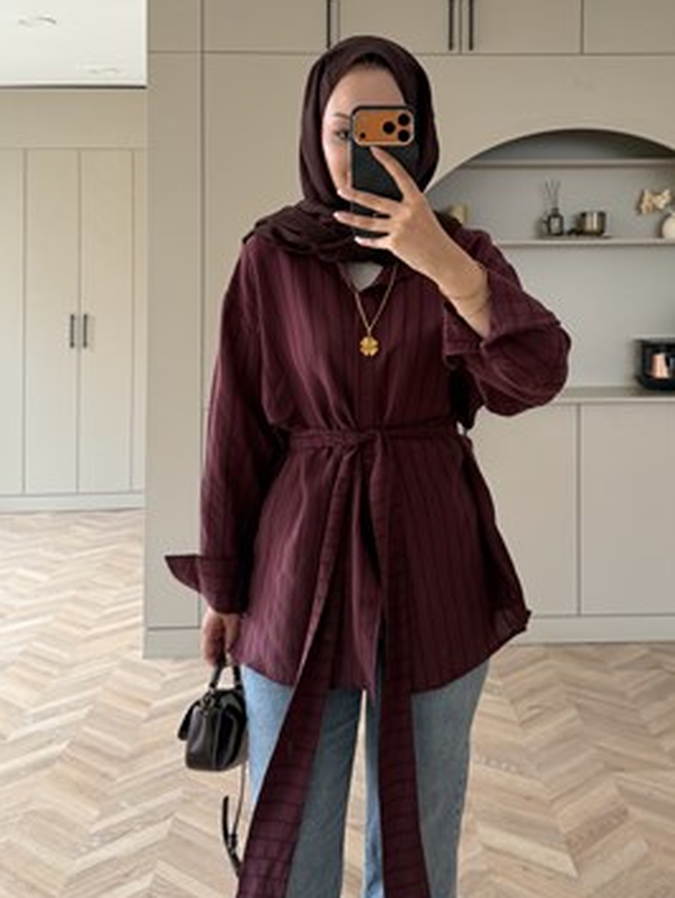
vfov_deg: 63.4
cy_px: 473
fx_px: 727
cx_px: 348
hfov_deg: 49.8
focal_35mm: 28
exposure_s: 1/121
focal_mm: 6.76
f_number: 1.78
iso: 125
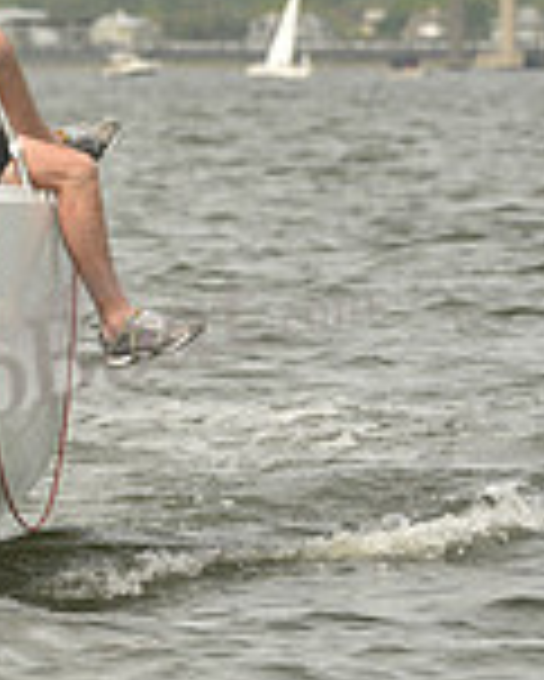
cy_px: 196
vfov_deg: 2.7
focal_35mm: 722
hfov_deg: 2.1
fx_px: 14516
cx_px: -486
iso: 320
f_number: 5.6
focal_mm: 200
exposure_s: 1/1600
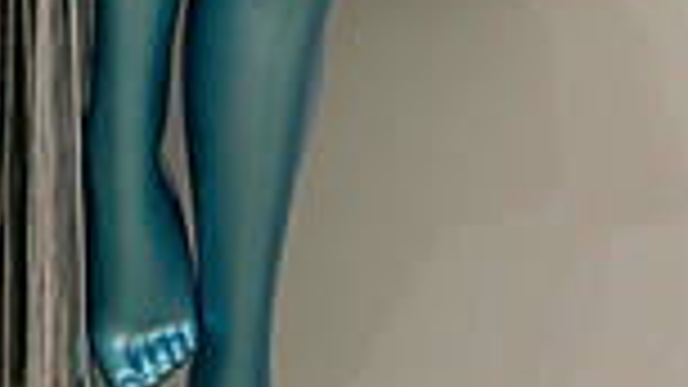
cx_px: -117
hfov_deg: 14.6
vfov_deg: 8.4
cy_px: -82
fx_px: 2608
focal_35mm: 143
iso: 720
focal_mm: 35
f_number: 5
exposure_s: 1/80
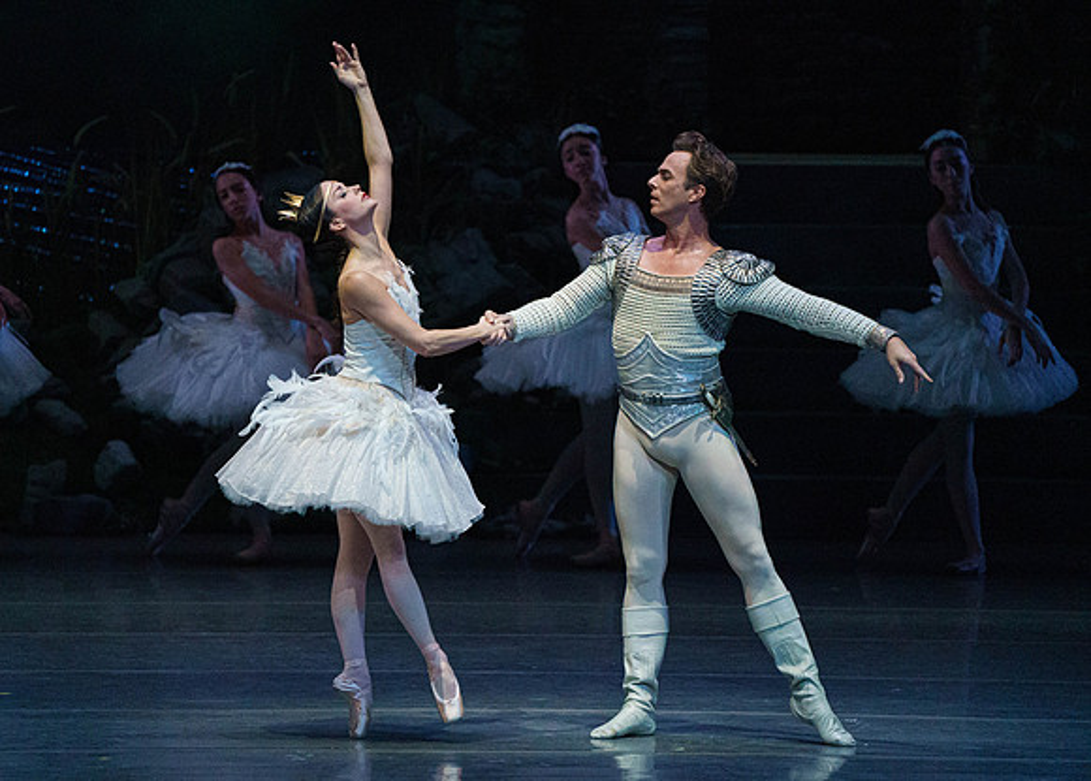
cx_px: 499
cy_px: 402
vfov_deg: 3.5
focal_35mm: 412
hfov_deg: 4.9
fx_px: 12776
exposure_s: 1/250
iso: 8000
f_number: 5.6
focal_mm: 382
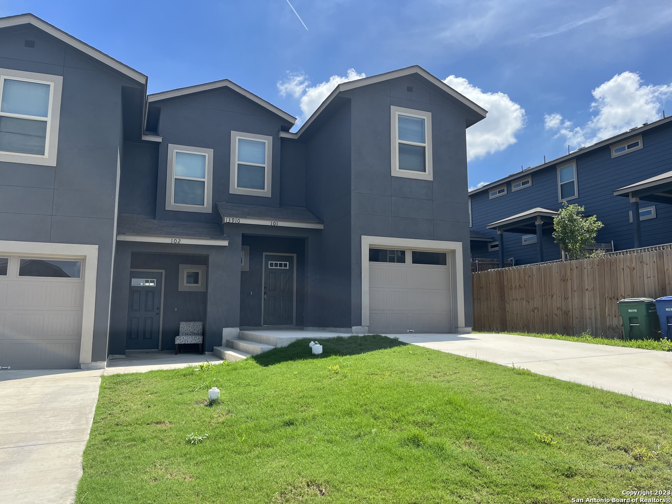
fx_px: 505
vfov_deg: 53.1
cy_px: 252
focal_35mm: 26
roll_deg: -0.3
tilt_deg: +8.0
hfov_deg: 67.3
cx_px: 336
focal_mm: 5.1
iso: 50
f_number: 1.6
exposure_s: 1/2825
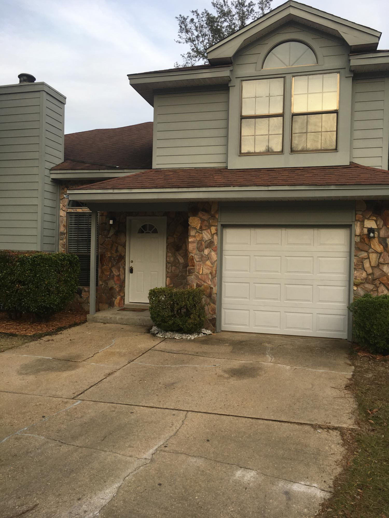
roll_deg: -2.4
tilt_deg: -0.5
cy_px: 259
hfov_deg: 48.2
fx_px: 435
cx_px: 194
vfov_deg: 61.7
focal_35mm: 29
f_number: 2.2
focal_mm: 4.15
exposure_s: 1/120
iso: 25
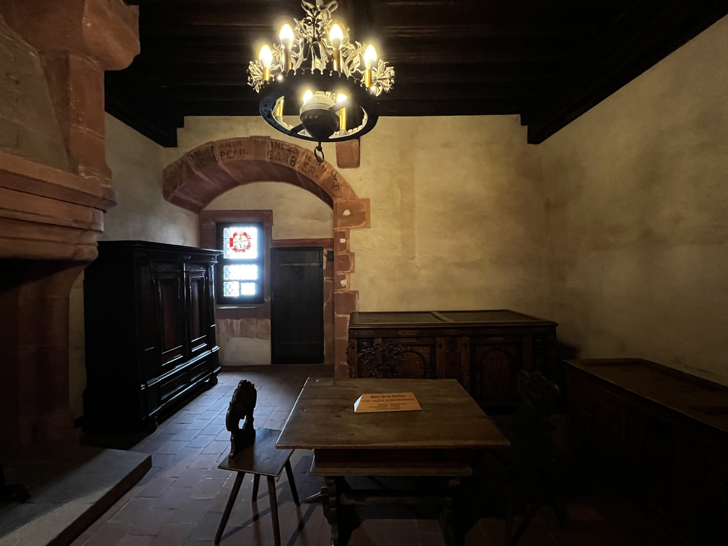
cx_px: 364
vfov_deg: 89.9
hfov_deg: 106.2
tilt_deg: -0.6
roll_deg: +0.8
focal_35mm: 13
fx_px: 273
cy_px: 273
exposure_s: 1/33
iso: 1250
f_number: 1.8
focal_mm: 1.57
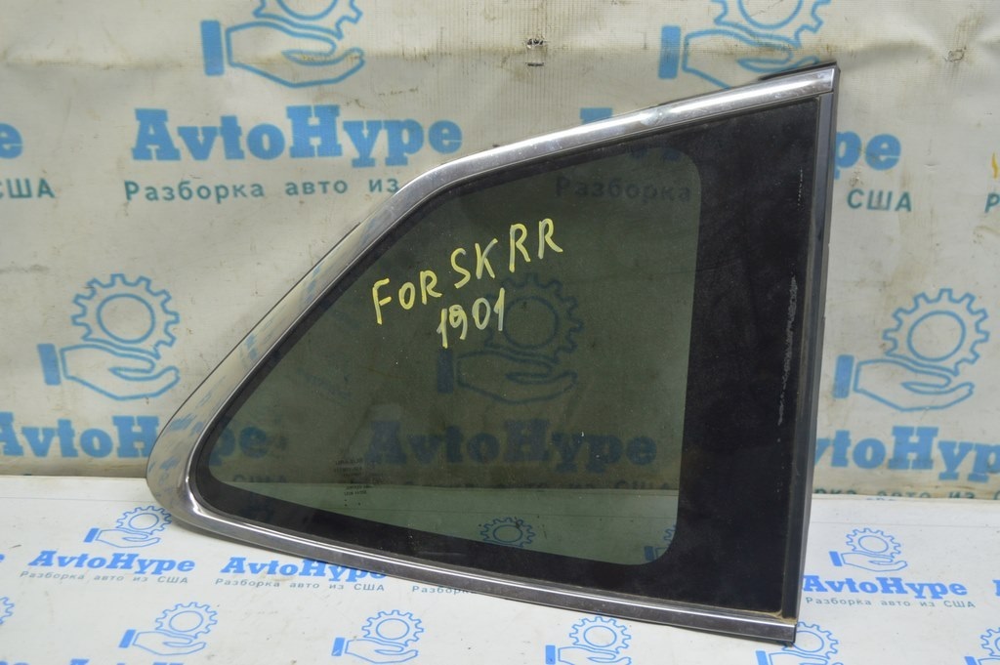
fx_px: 1166
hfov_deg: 46.4
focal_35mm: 42
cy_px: 332
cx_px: 500
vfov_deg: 31.8
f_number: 5.6
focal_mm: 28
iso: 400
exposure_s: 1/20
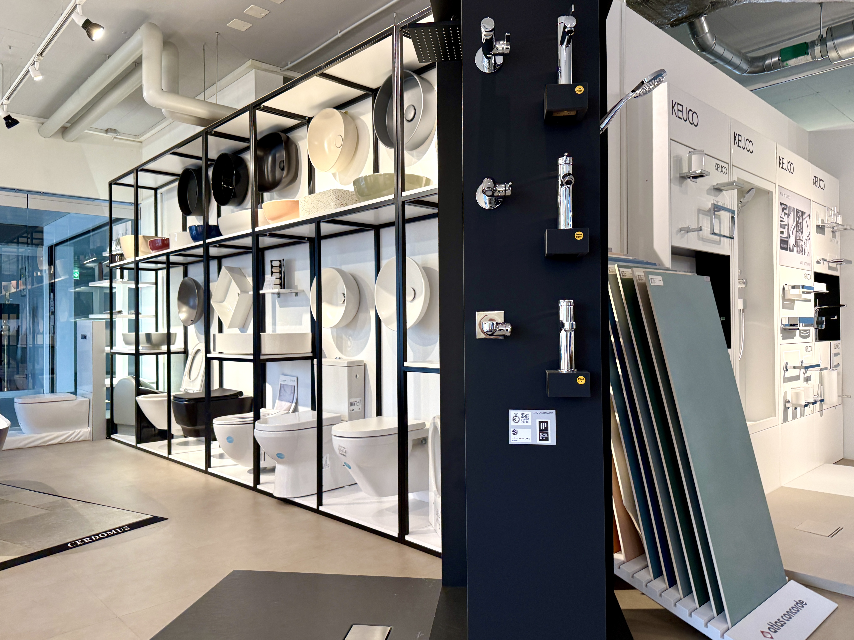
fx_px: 592
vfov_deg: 56.8
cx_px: 427
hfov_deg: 71.6
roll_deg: +2.7
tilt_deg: +0.2
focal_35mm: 24
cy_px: 320
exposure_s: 1/100
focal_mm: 6.76
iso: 100
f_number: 1.78
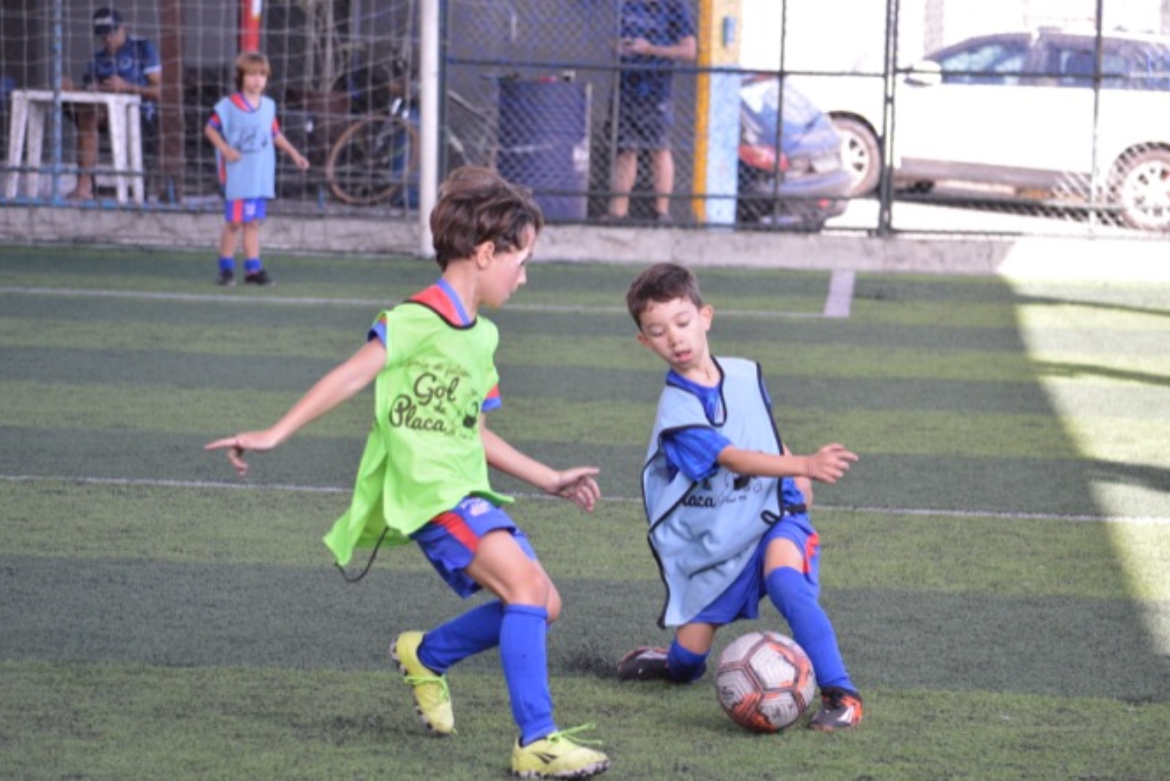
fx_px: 4714
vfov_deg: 9.5
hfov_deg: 14.1
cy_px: 402
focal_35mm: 145
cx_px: 593
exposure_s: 1/1250
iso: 1600
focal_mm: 92
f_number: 4.5
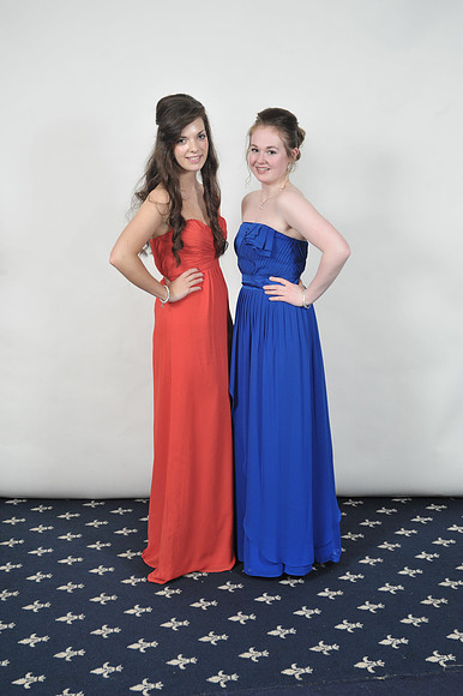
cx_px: 232
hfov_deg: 28.0
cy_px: 348
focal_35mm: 48
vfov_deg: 41.1
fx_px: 927
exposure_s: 1/160
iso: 1000
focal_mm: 48
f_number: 7.1
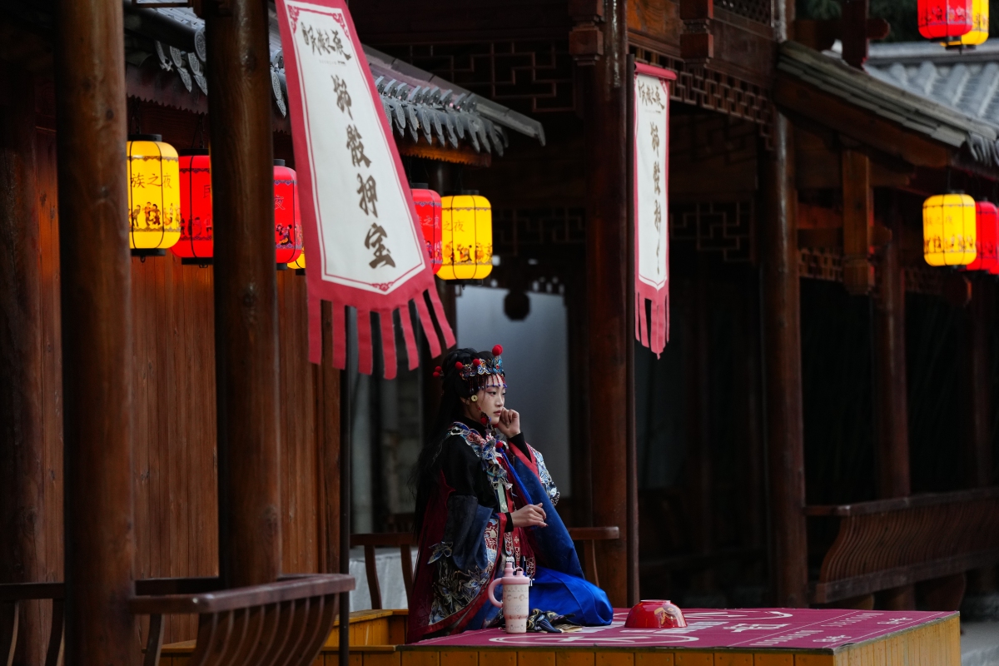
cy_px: 333
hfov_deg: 11.4
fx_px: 4995
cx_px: 500
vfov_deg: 7.6
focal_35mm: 180
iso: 1600
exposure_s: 1/1600
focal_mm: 180
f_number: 2.8
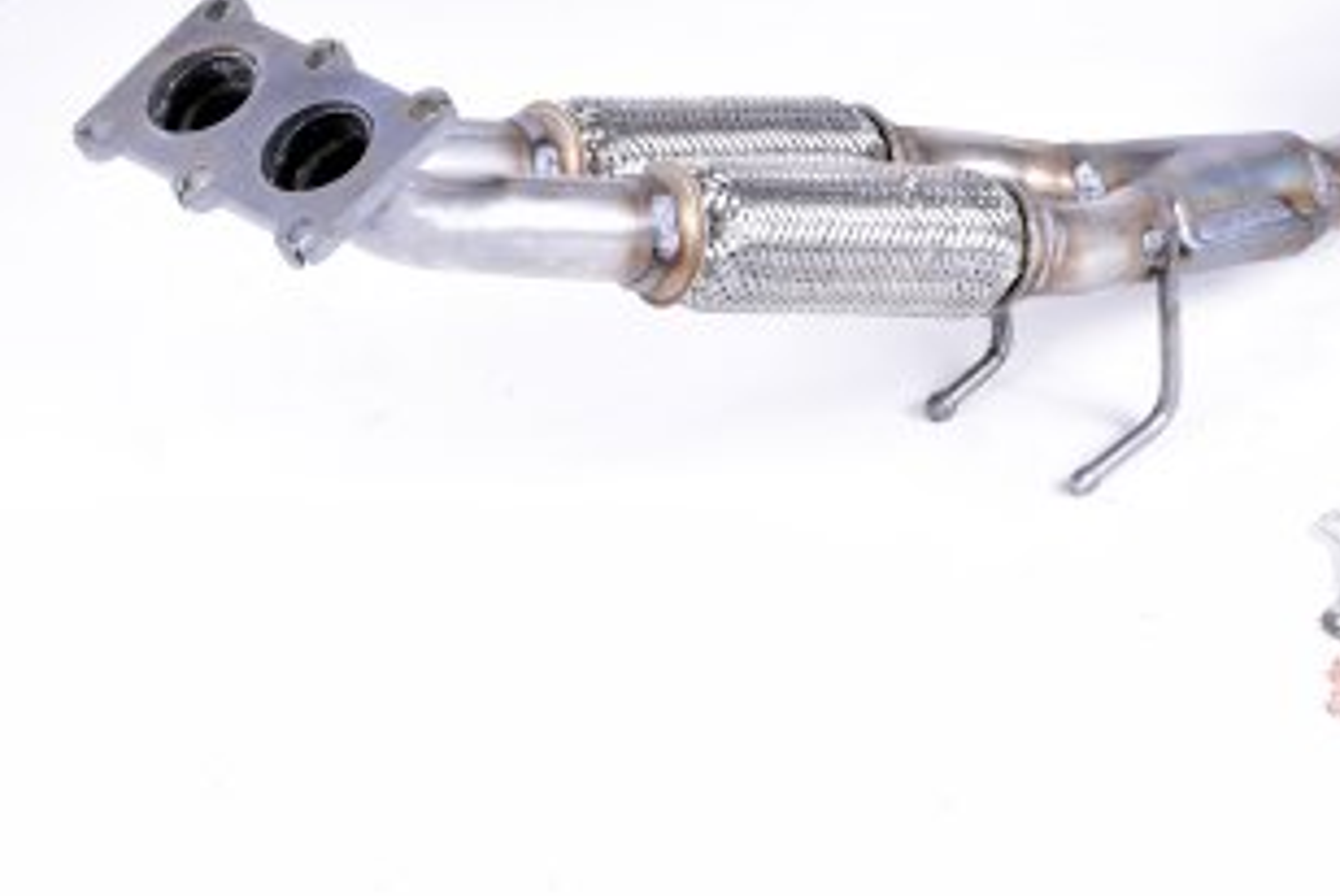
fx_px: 5960
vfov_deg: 8.6
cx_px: 1118
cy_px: 89
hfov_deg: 12.8
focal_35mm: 160
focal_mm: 55
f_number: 13
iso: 200
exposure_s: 1/60
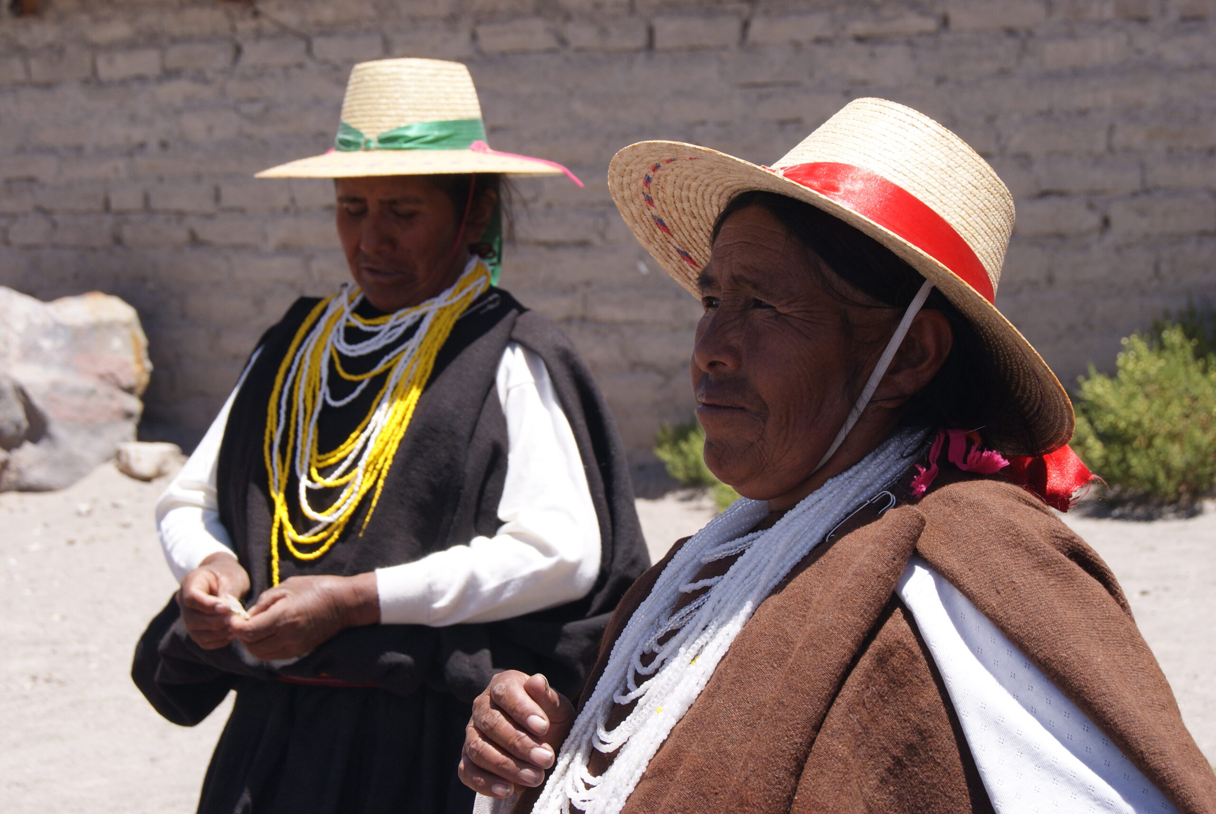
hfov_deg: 27.0
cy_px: 407
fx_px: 2536
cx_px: 608
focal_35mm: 75
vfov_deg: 18.2
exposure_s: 1/200
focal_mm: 50
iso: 100
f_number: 8
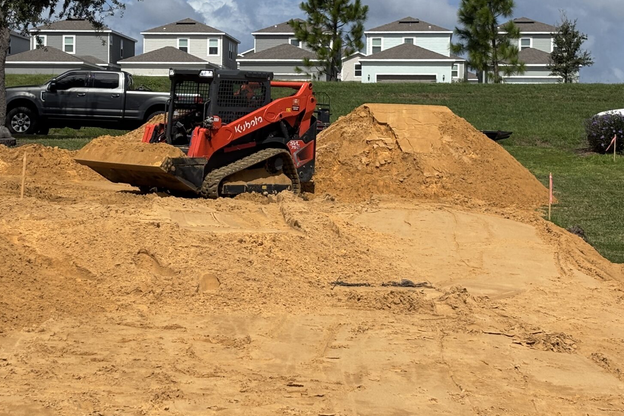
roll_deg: -0.8
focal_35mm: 95
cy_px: 146
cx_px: 220
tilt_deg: +0.4
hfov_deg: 21.4
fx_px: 1647
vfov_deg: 14.4
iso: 40
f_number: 1.6
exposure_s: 1/5348
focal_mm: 5.96
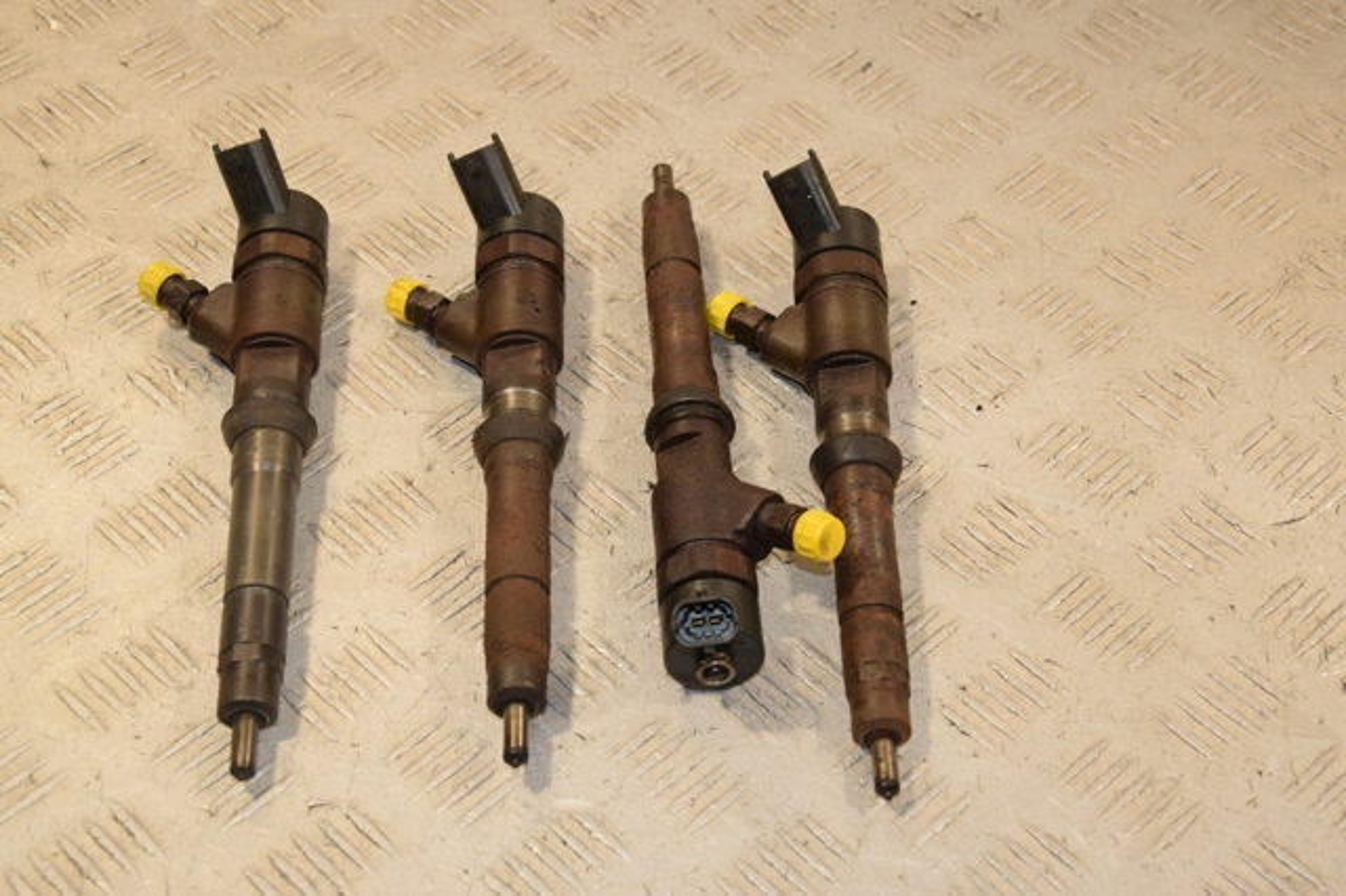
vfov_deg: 20.1
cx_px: 673
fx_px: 2522
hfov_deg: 29.9
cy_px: 448
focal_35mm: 68
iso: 800
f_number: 8
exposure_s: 1/200
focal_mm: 45
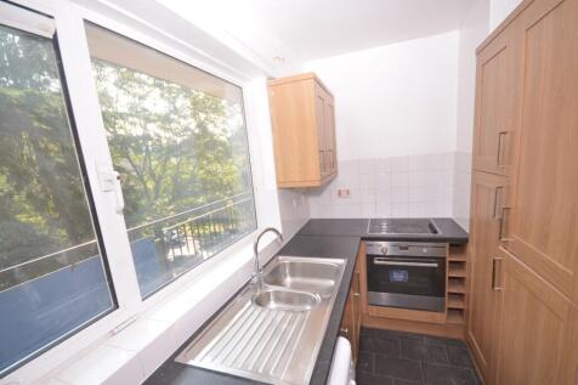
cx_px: 289
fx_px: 241
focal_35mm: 15
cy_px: 192
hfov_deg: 100.4
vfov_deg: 77.3
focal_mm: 10
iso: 200
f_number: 5
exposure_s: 1/100
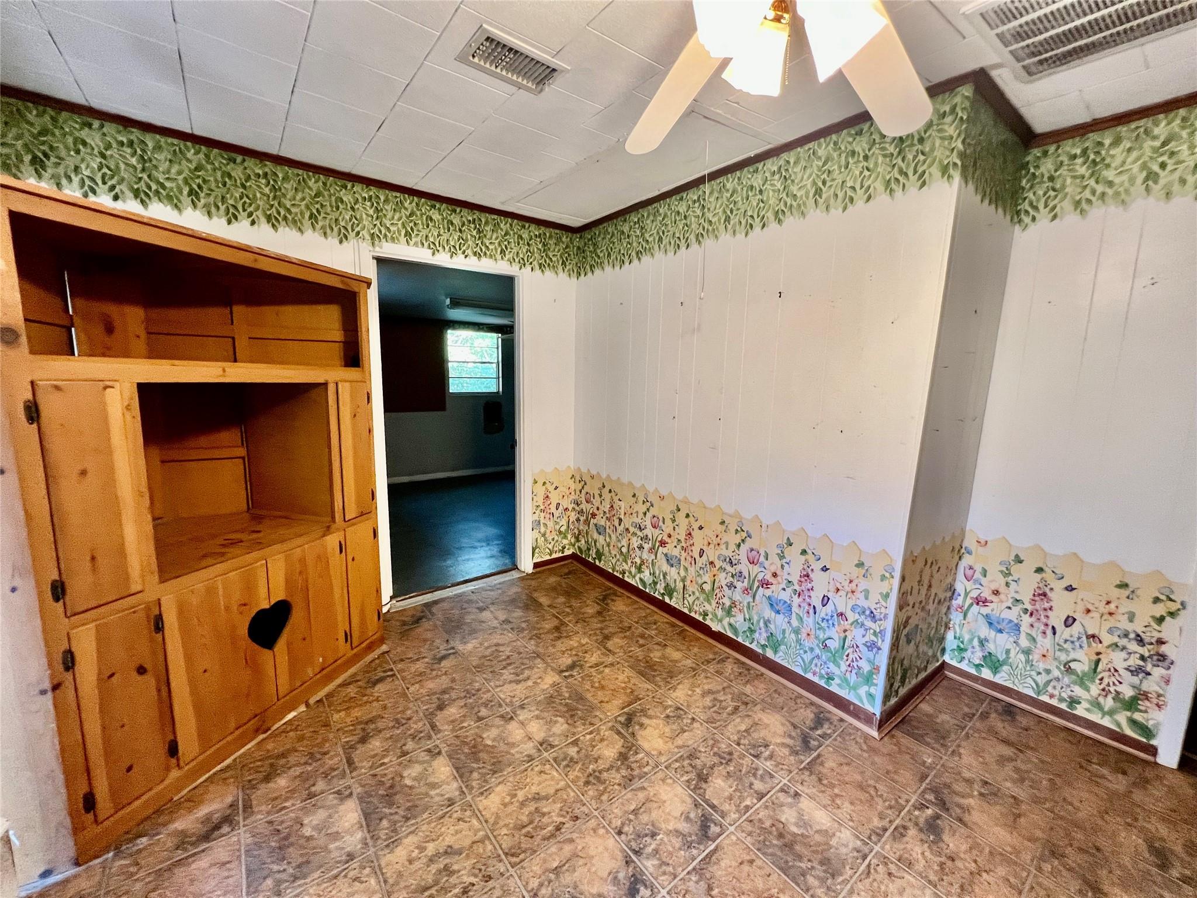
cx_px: 598
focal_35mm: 13
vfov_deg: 89.9
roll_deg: +0.2
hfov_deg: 106.2
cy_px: 449
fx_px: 450
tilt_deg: -8.2
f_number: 1.8
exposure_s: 1/60
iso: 250
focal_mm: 1.57
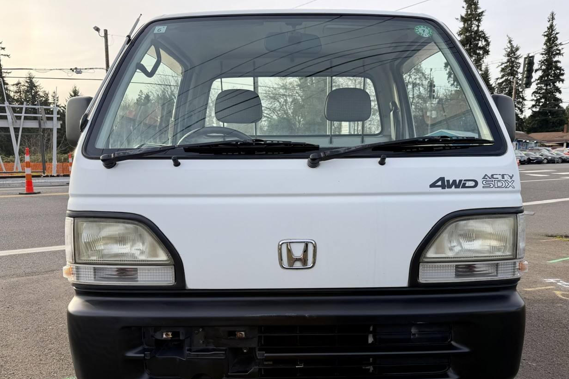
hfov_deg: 69.4
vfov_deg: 49.4
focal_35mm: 26
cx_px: 296
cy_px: 213
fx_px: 411
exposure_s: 1/1018
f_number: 1.78
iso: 80
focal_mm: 6.76
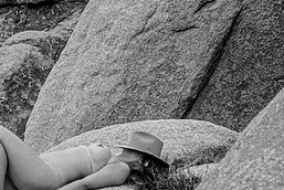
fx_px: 1461
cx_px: 44
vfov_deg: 7.4
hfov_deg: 11.1
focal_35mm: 185
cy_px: 114
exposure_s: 1/1600
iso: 100
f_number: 4
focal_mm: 82
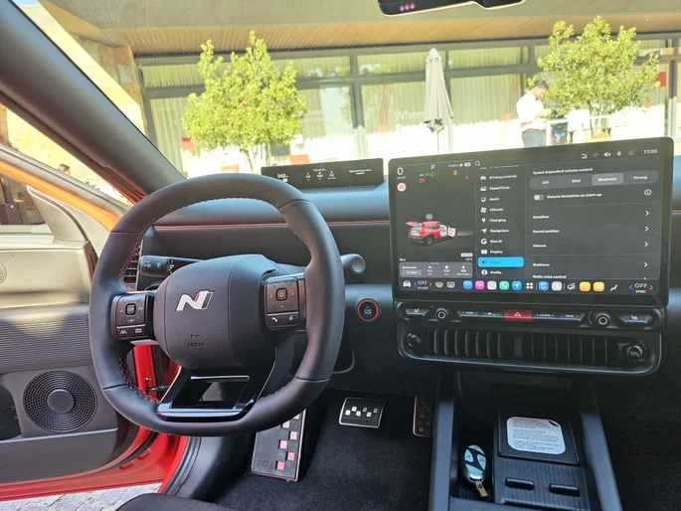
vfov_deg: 58.9
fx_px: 453
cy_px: 256
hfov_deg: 73.9
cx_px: 340
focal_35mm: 23
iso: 80
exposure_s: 1/90.1
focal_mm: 6.3
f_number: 1.7
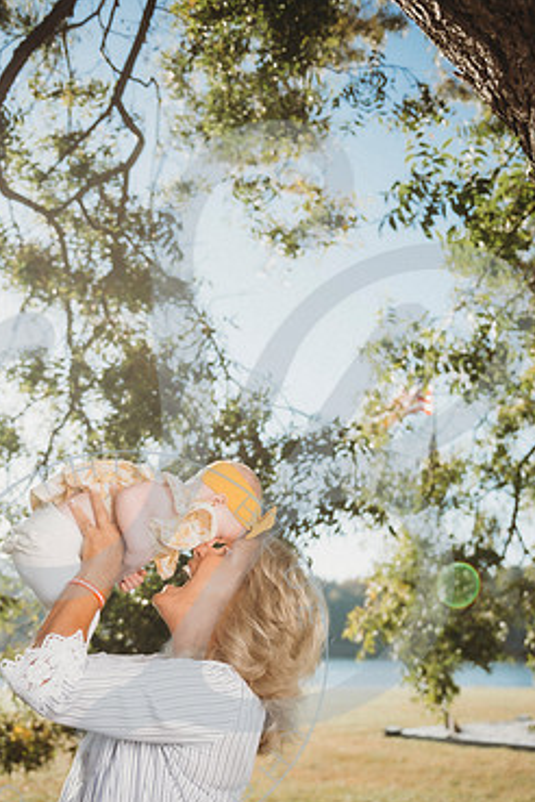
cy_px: 487
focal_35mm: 39
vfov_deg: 49.2
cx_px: 224
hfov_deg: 34.1
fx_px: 869
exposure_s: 1/1000
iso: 100
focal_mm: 32
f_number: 2.8
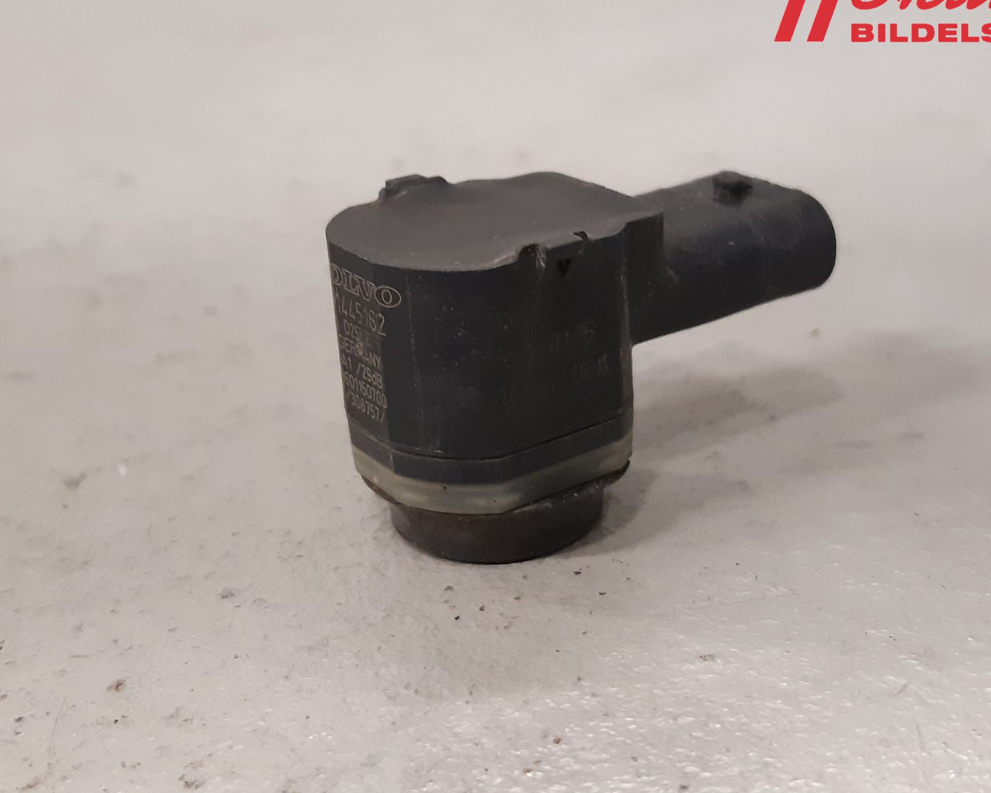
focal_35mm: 30
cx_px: 540
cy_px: 384
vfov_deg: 48.5
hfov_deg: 58.7
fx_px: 880
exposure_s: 1/50
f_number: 1.7
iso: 250
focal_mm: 3.93
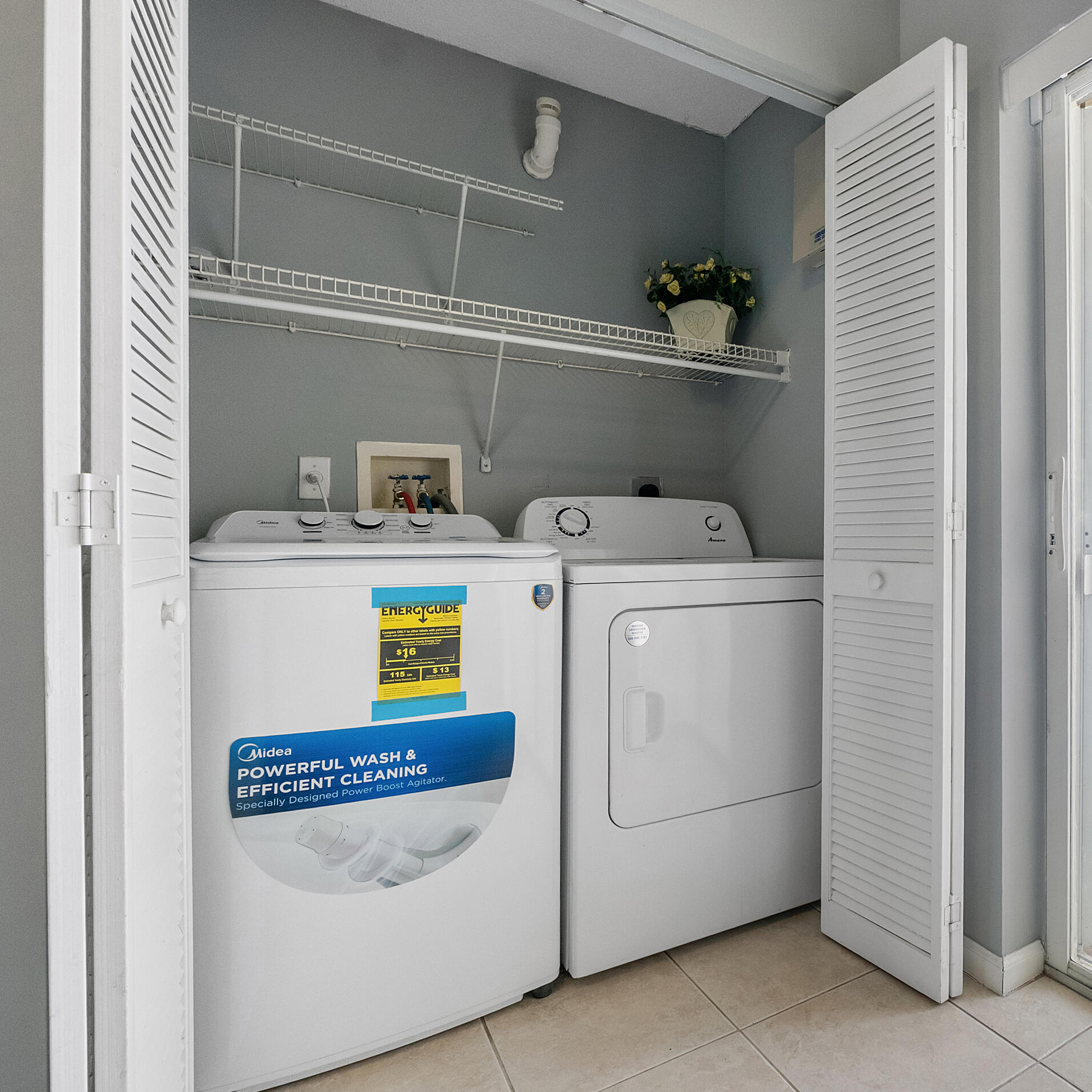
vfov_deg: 74.8
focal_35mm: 20
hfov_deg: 70.1
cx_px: 811
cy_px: 534
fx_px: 714
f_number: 8
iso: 800
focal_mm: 10
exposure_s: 1/100
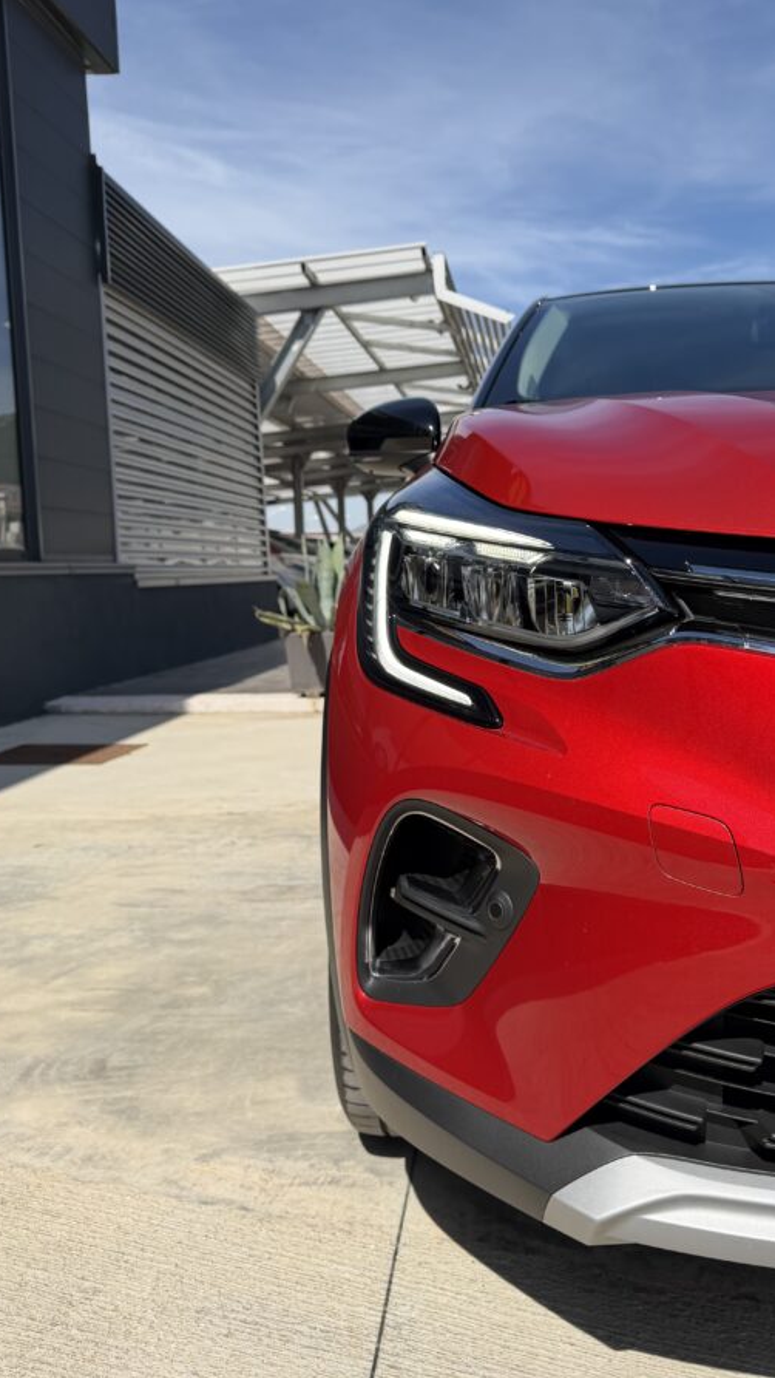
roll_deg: +1.0
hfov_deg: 38.3
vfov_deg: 64.3
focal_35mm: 30
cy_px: 687
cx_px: 548
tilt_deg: -6.4
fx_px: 1096
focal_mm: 6.76
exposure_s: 1/3425
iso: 100
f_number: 1.78
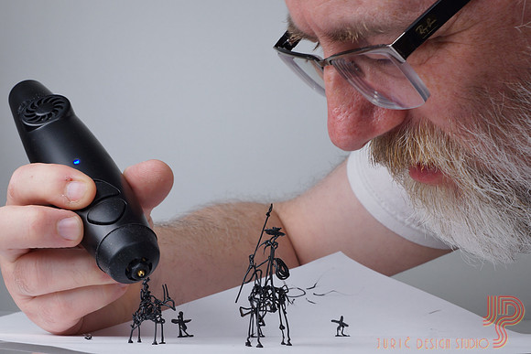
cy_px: 177
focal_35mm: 45
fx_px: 664
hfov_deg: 43.6
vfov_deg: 29.9
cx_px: 266
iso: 100
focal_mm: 30
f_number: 11
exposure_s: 1/15
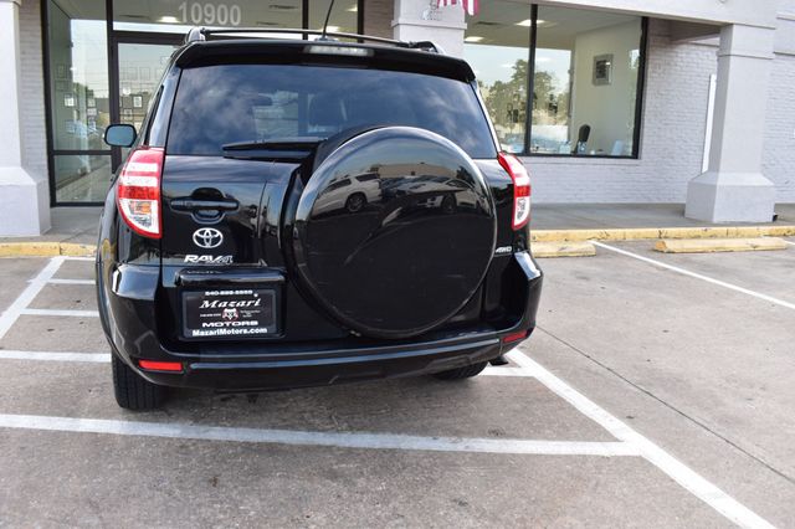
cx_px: 398
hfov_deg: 62.0
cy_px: 264
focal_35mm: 30
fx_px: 662
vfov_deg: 43.6
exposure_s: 1/60
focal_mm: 20
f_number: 8
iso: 400
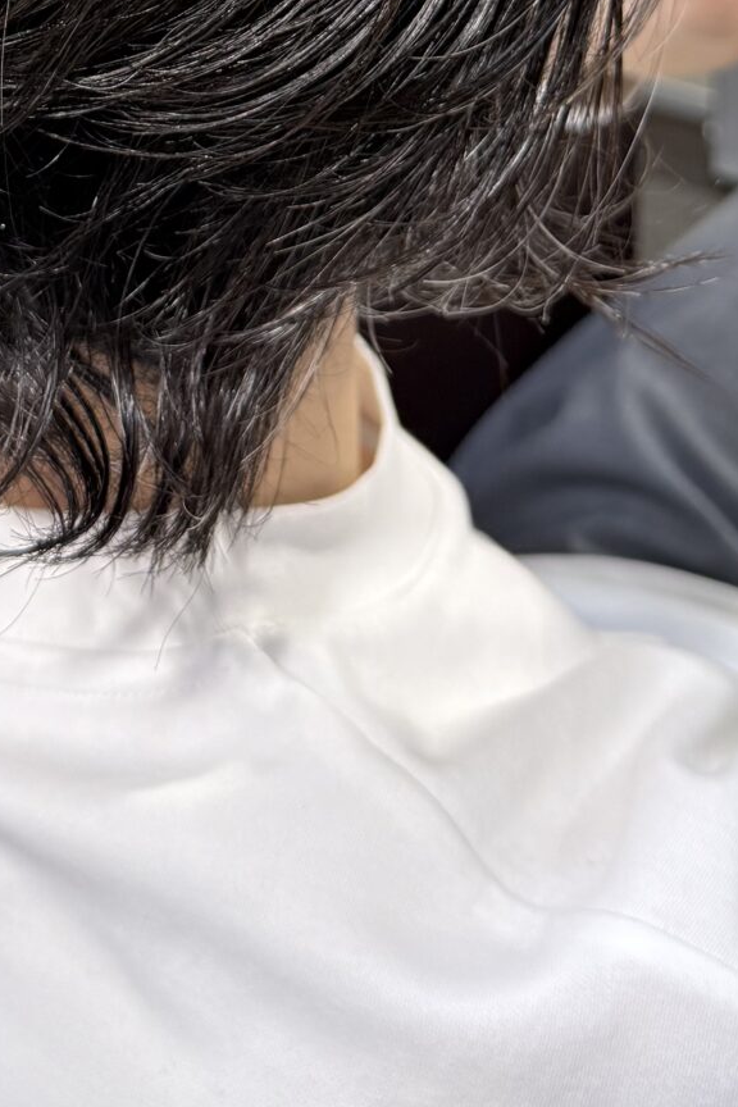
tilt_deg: -26.0
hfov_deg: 18.4
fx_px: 2275
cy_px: -328
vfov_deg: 24.0
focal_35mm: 74
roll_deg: +3.7
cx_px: 254
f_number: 1.78
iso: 200
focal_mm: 6.76
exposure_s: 1/87
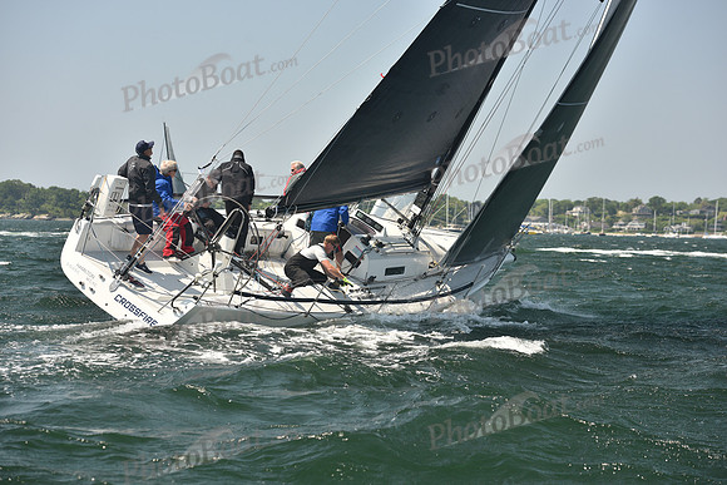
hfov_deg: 23.6
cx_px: 364
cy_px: 242
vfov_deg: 15.9
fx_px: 1737
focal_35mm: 86
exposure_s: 1/640
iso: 250
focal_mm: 86
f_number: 5
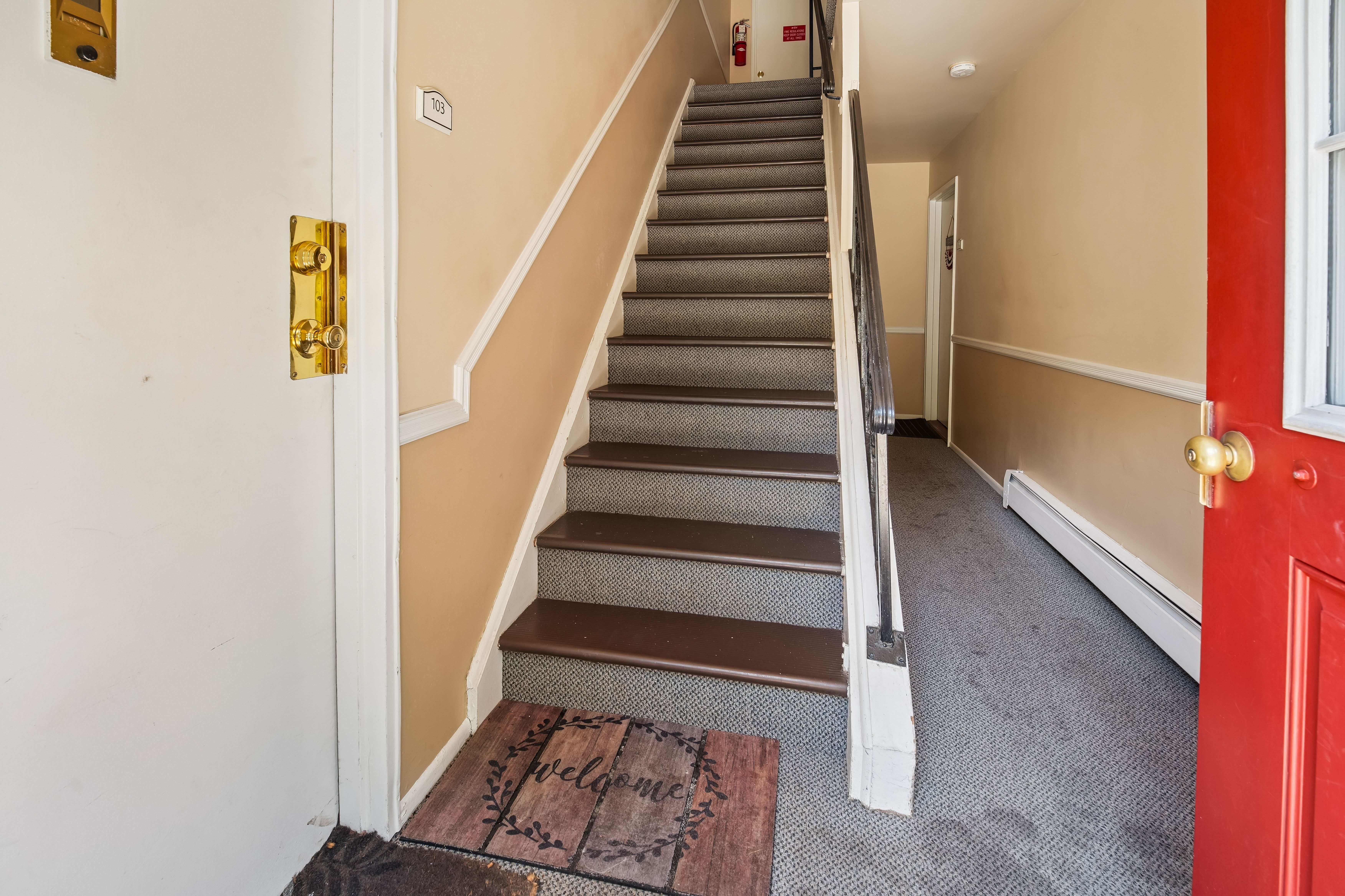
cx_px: 672
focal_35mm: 14
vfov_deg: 81.2
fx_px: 523
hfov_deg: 104.3
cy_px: 448
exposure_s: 1/10
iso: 100
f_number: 7.1
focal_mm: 14
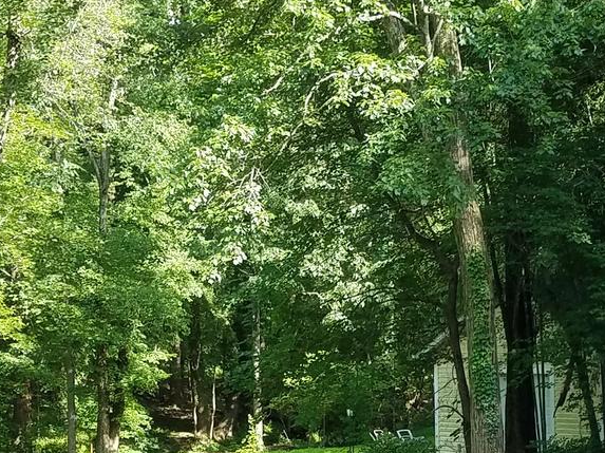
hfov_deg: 20.9
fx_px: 1624
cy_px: 506
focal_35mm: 93
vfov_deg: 15.4
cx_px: 474
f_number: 1.7
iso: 50
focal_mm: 4.2
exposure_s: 1/337
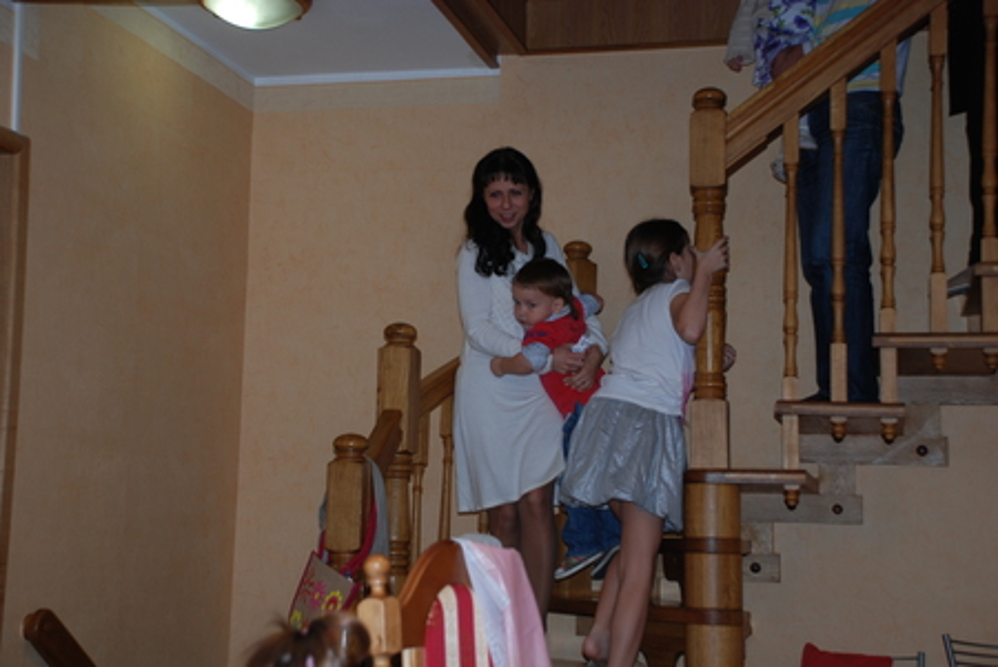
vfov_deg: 23.8
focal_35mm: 57
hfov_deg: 35.0
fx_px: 1582
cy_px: 334
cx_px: 499
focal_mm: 38
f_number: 4.5
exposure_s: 1/60
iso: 320
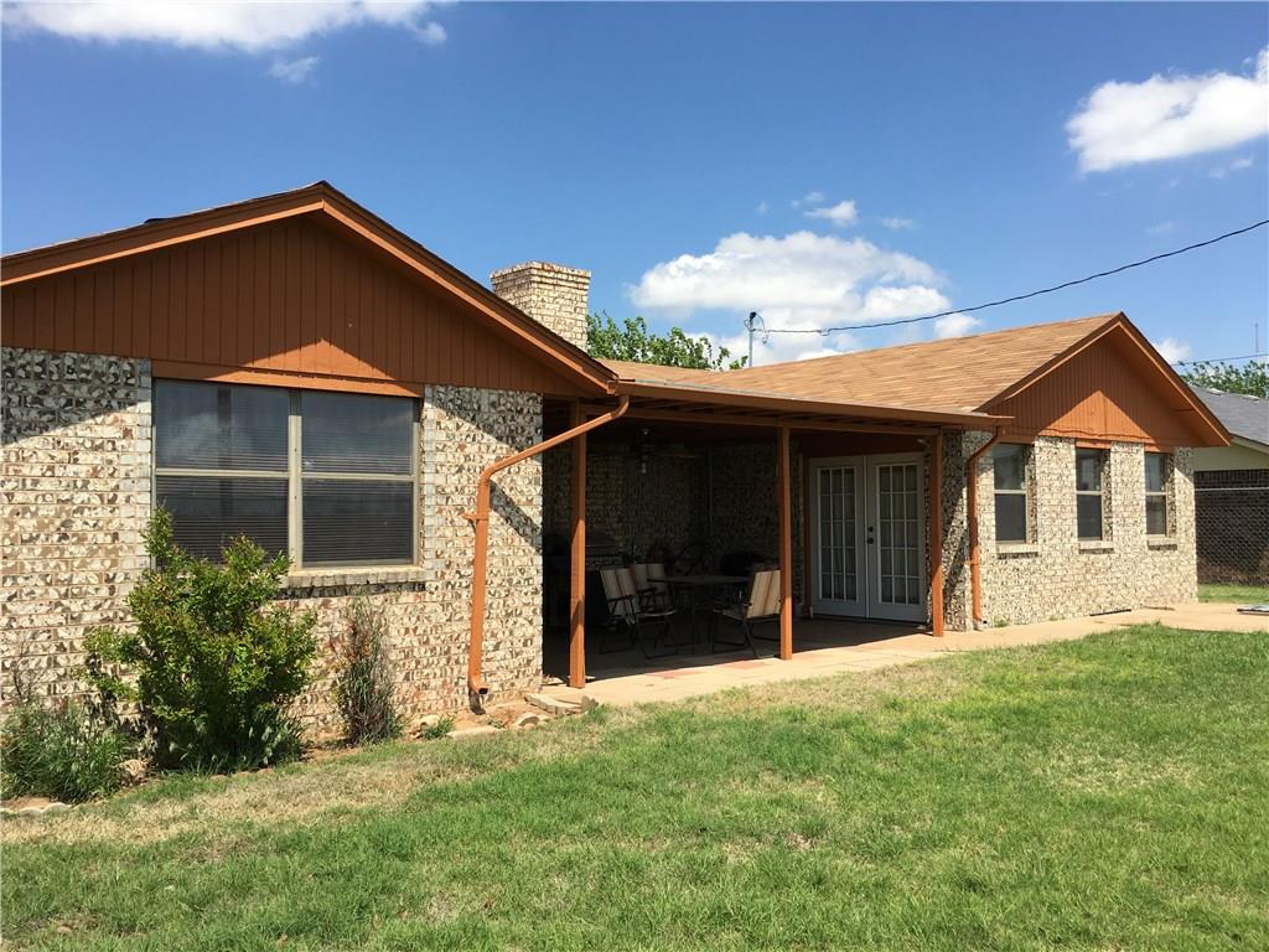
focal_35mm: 29
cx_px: 634
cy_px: 476
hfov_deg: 61.7
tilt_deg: +2.9
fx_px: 1063
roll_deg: -1.0
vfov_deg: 48.2
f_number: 2.2
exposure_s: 1/1603
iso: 25
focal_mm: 4.15
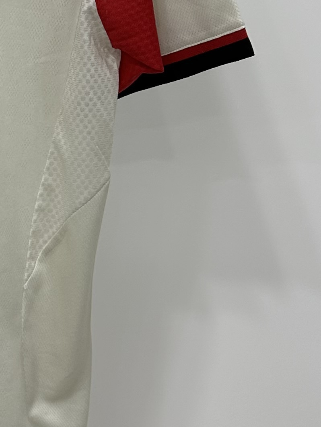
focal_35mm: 91
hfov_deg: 15.2
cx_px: -132
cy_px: -33
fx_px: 1124
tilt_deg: -5.8
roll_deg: -0.8
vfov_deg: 20.6
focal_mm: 6.86
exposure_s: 1/100
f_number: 1.78
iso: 80
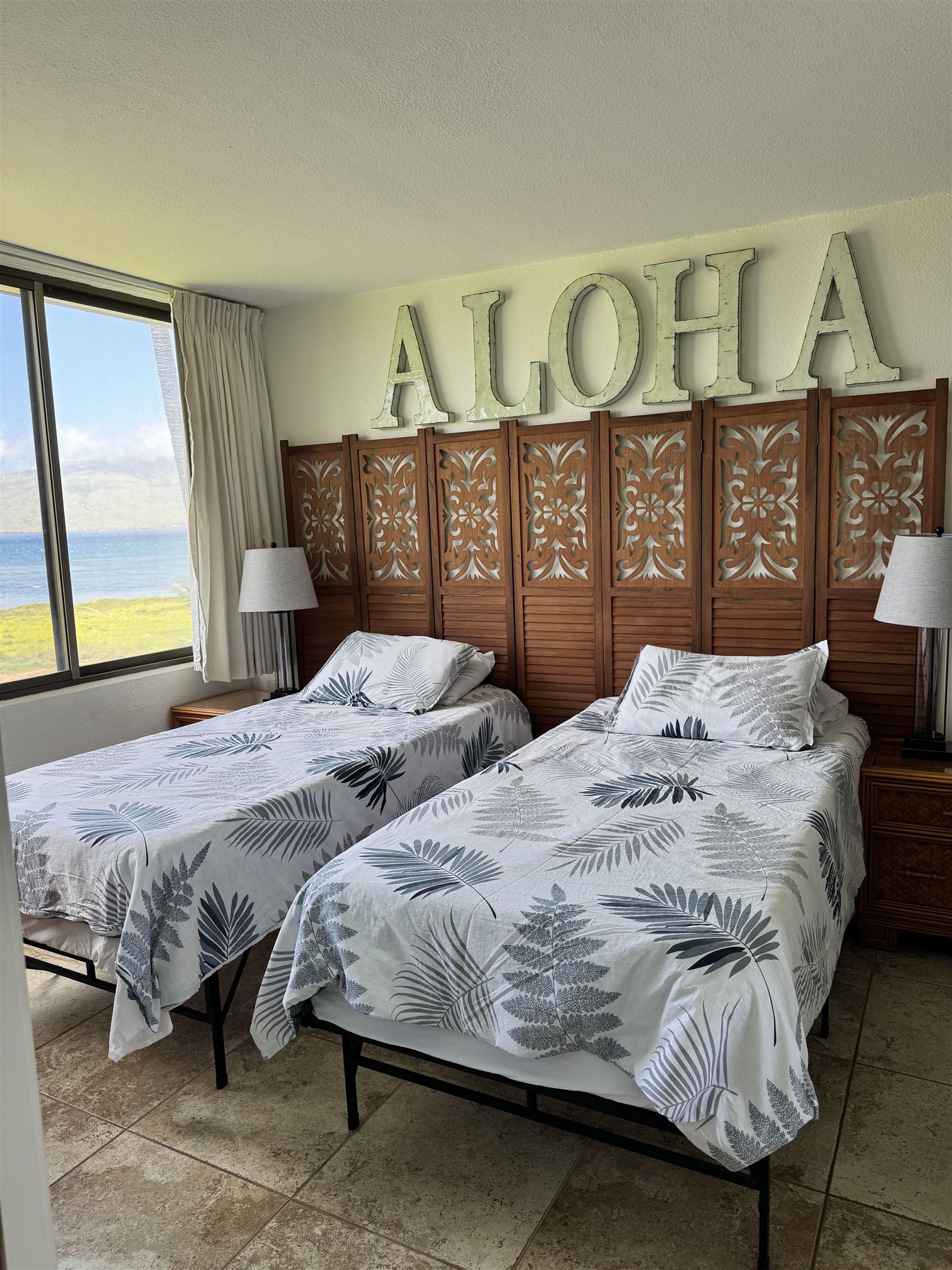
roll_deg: +2.7
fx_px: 880
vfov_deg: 71.6
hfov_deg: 56.8
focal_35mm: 24
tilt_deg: -7.4
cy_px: 635
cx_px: 476
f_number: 1.78
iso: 64
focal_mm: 6.76
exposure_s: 1/267
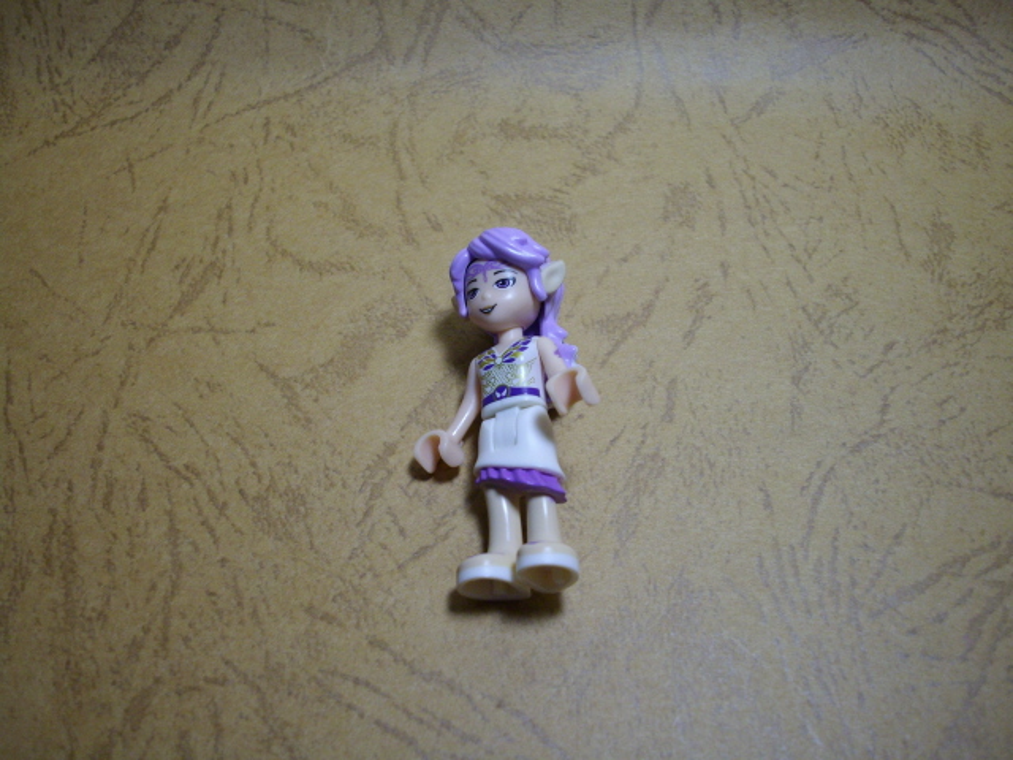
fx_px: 1083
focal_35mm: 37
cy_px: 380
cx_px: 506
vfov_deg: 38.7
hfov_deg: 50.1
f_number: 2.8
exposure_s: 1/50
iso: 160
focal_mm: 6.2
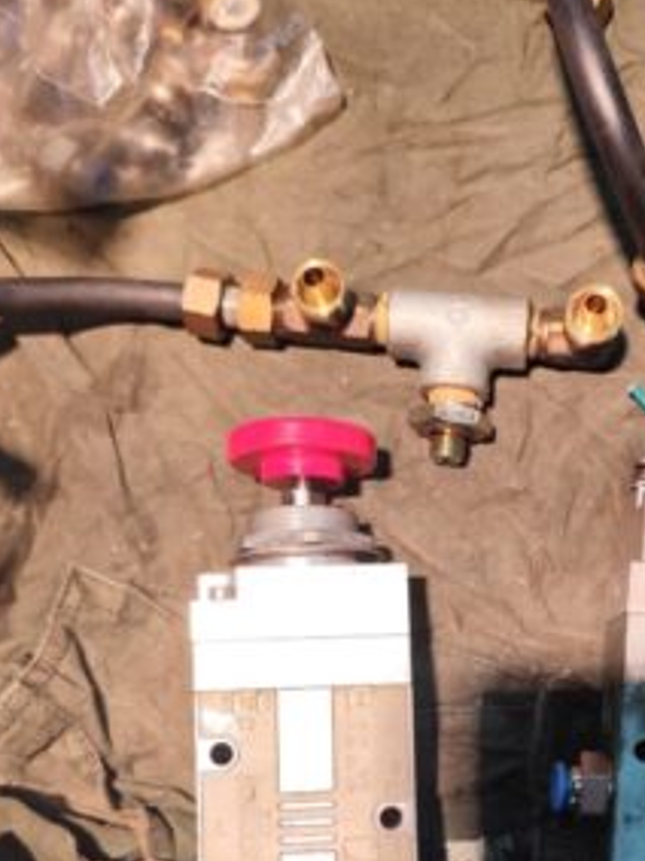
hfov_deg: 36.2
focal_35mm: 39
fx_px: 970
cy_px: 633
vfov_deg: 46.4
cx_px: 462
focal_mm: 6.14
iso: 200
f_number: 1.65
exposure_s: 1/50
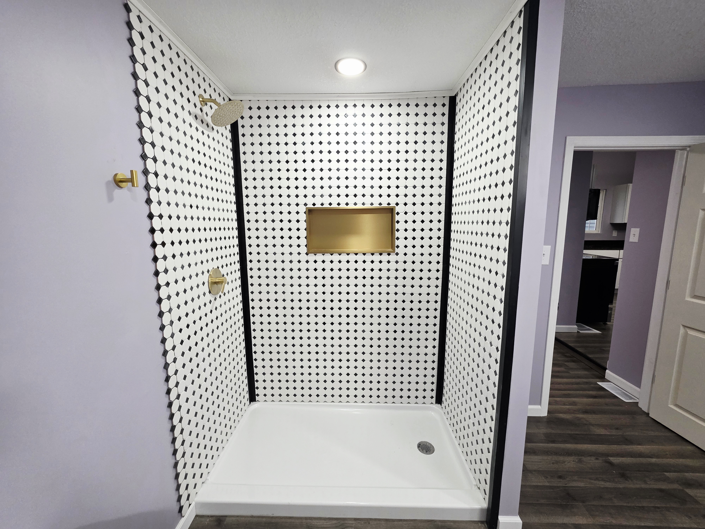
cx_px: 352
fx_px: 265
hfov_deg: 106.2
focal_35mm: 13
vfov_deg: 89.9
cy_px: 264
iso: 250
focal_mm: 2.2
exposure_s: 1/120
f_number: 1.9
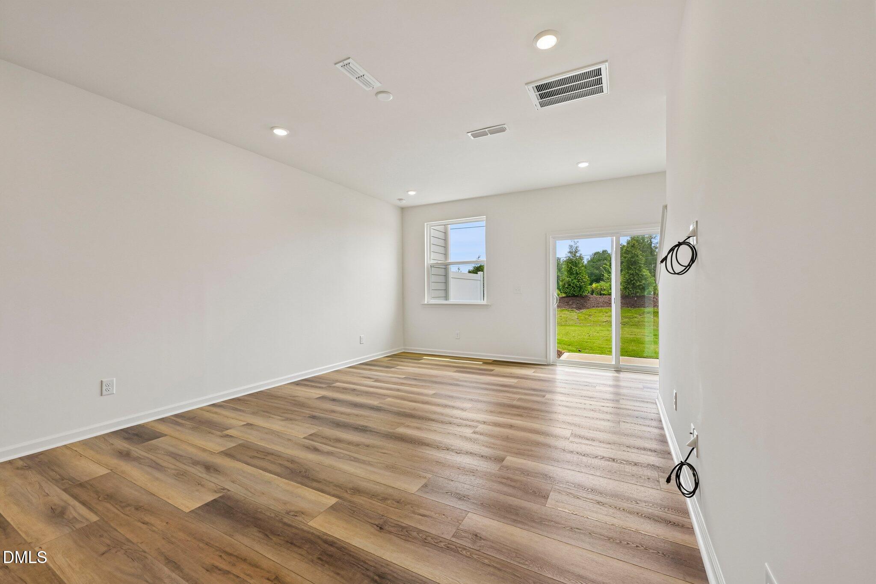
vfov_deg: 81.2
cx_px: 438
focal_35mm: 14
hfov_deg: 104.3
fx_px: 341
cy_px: 292
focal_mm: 14
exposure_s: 1/125
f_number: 8
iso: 100
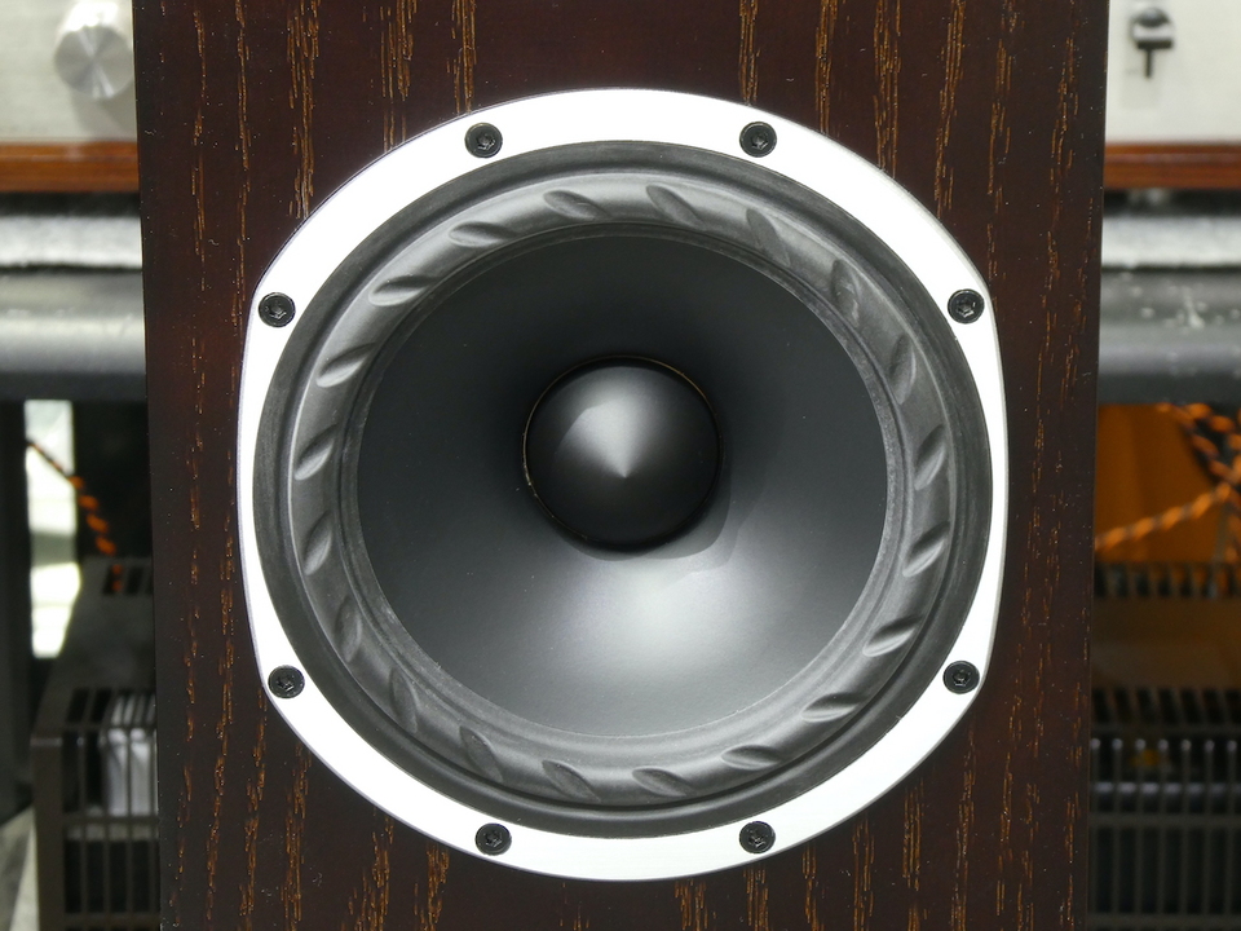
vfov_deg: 9.8
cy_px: 466
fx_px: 5413
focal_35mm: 151
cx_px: 620
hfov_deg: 13.1
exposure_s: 1
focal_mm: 27.1
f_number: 5.4
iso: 200
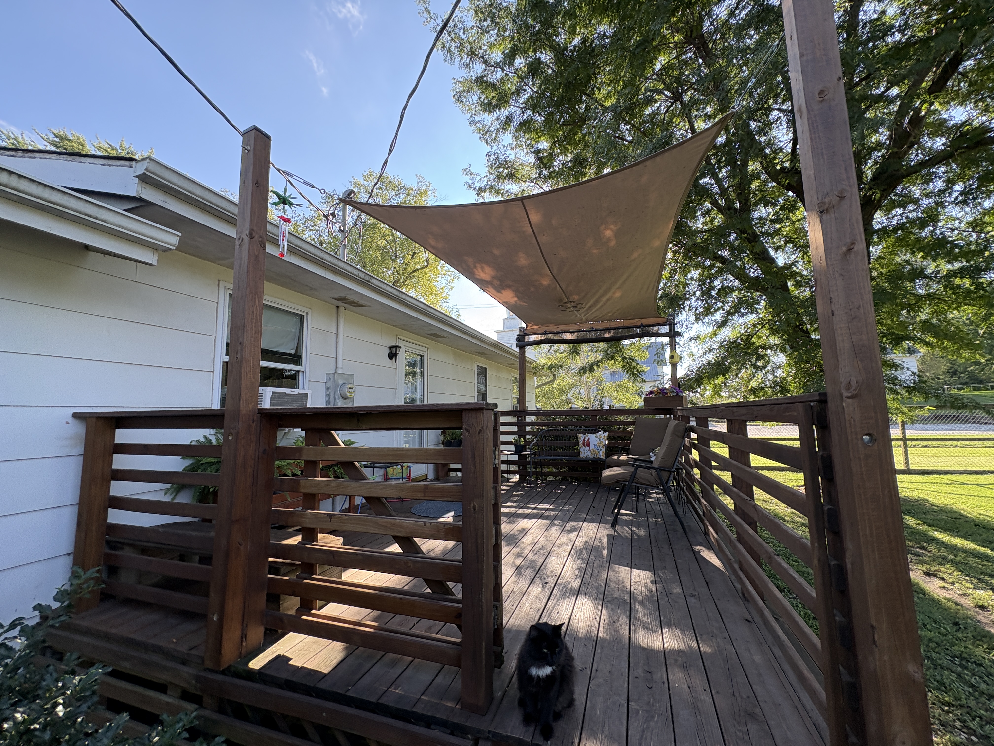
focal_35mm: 14
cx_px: 497
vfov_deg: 85.7
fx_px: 402
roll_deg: +0.3
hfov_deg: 102.1
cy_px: 373
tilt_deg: +7.8
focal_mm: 2.22
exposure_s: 1/191
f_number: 2.2
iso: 50
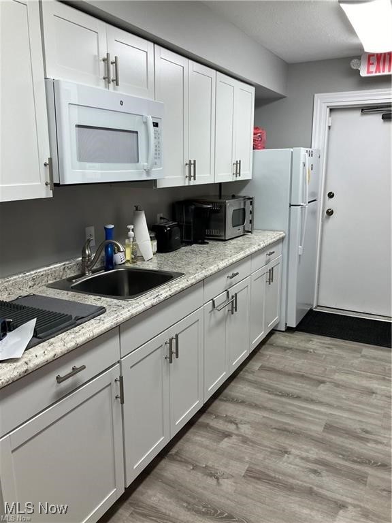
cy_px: 262
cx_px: 196
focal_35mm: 28
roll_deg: +1.1
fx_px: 423
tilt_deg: -13.4
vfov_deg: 63.4
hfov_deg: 49.7
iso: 64
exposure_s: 1/120
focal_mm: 3.99
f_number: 1.8
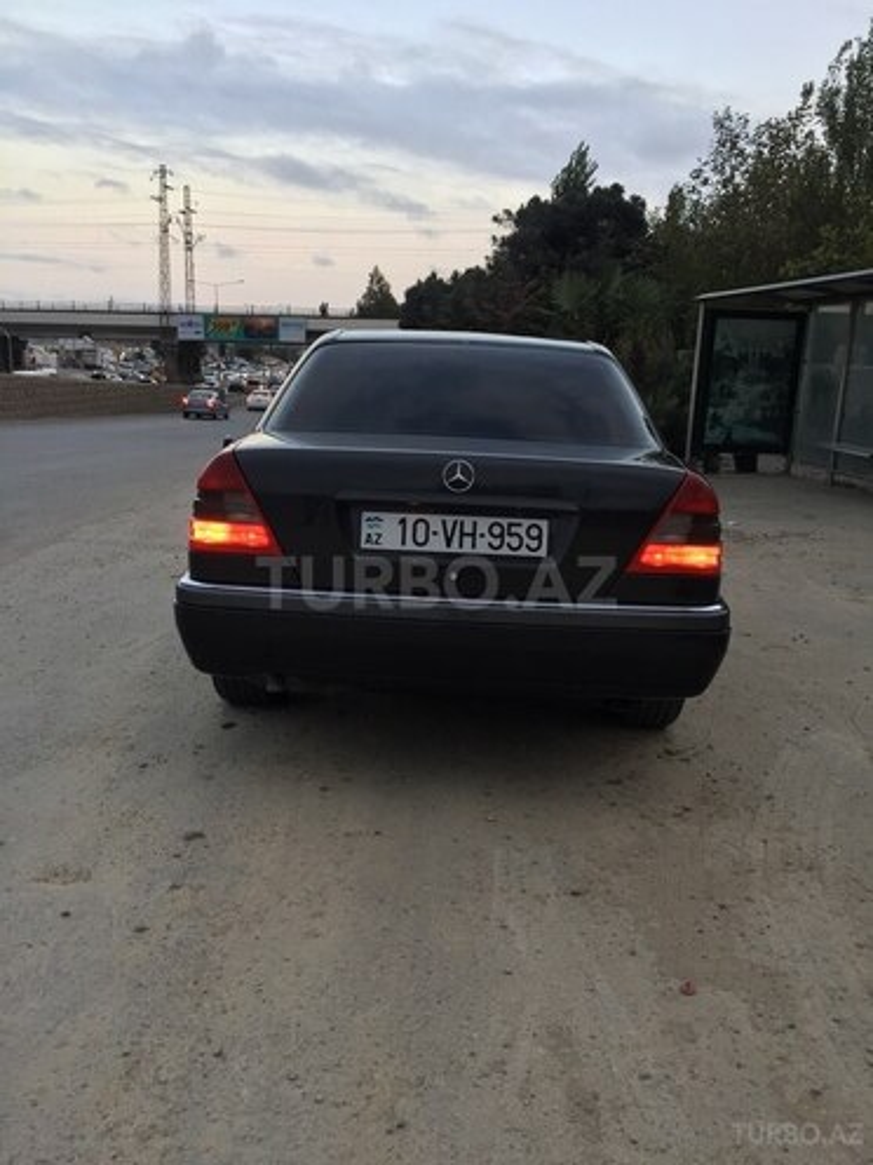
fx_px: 975
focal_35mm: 29
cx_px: 436
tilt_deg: -12.4
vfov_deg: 61.7
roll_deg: -1.7
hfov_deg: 48.2
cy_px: 582
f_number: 2.2
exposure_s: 1/100
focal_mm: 4.15
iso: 50
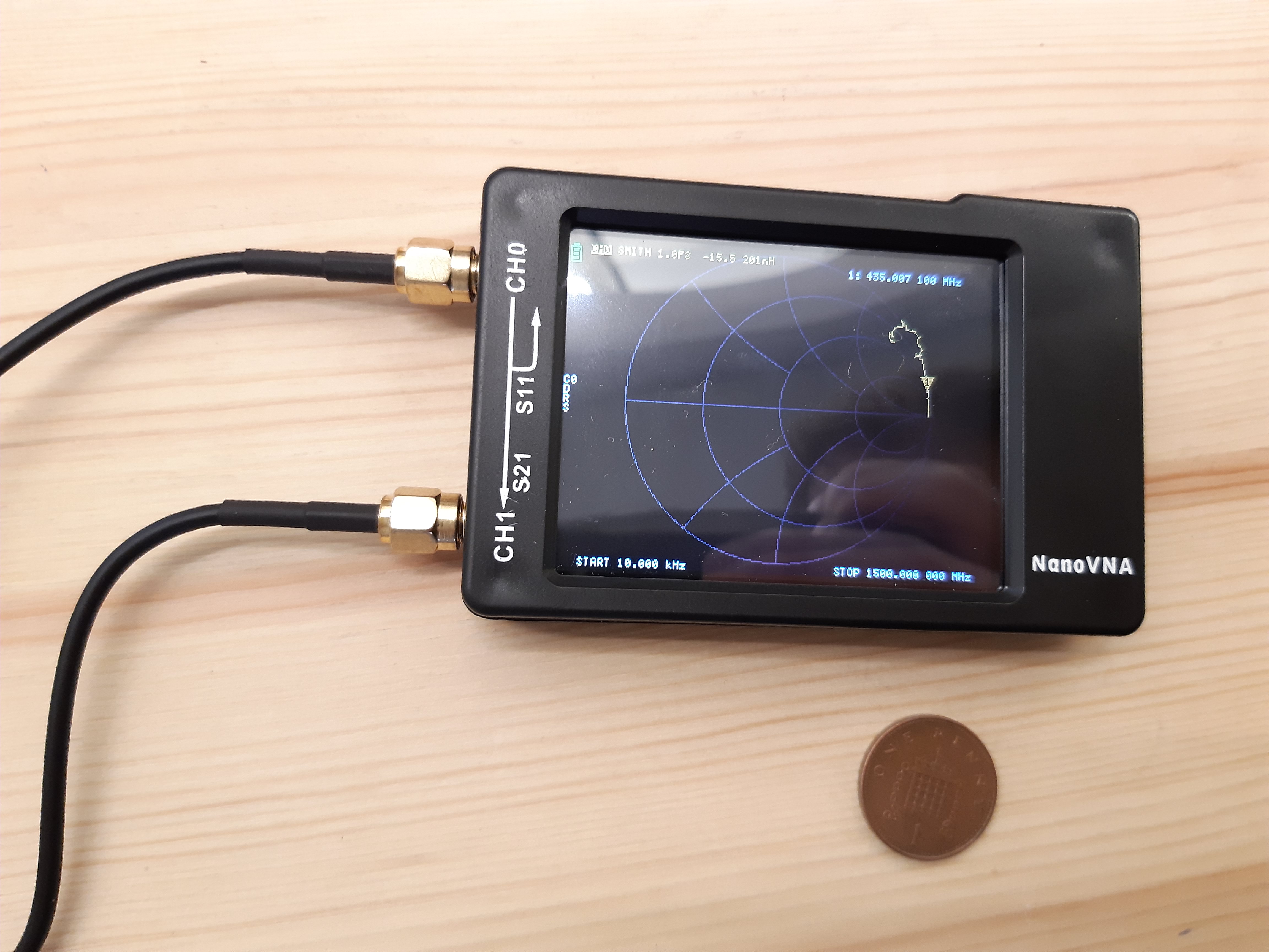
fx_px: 953
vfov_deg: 53.1
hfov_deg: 67.3
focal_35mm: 26
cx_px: 634
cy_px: 476
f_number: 1.7
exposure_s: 1/33
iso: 250
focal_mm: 3.92
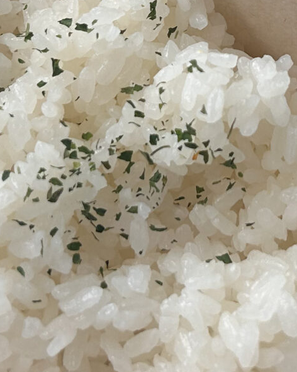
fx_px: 1210
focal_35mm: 110
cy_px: -32
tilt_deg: -69.5
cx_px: 270
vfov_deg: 16.9
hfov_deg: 13.9
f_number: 1.5
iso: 50
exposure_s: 1/1009
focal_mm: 5.7
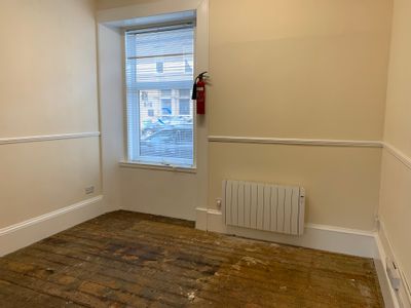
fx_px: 309
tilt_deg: -7.9
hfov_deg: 67.3
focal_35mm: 26
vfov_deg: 53.1
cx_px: 206
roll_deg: -0.2
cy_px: 154
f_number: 1.8
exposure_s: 1/100
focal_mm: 4.25
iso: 40
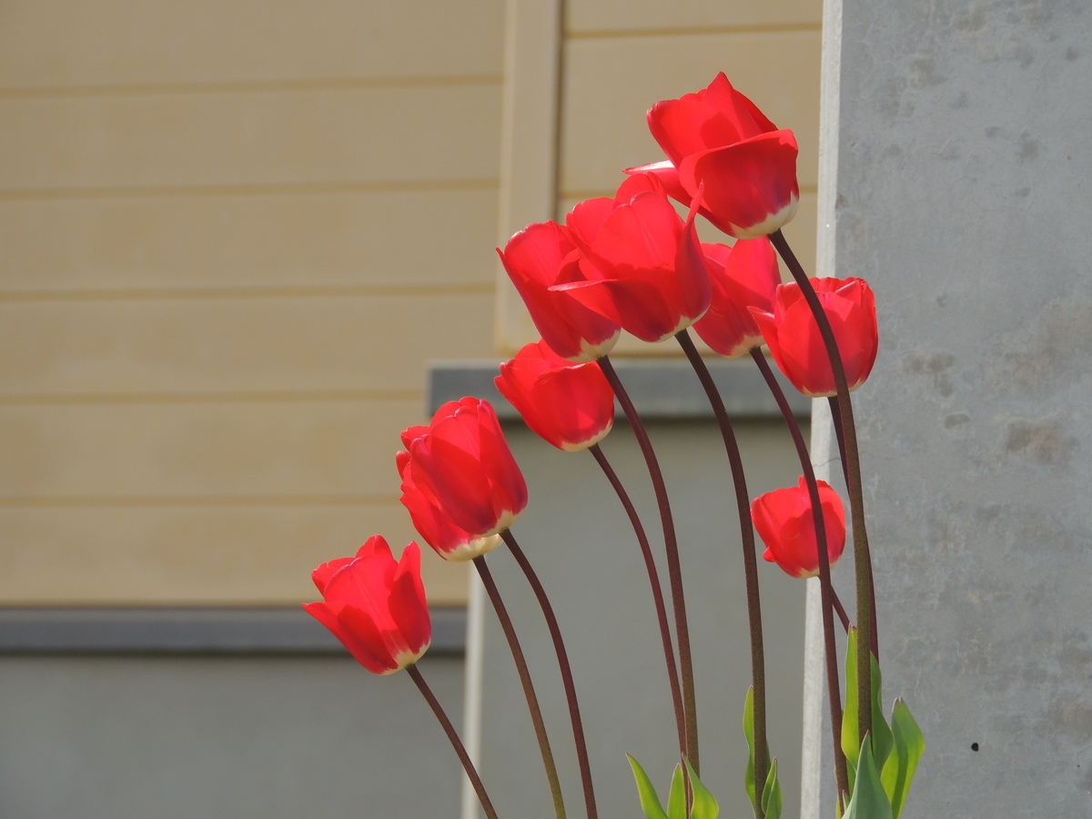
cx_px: 546
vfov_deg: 7.4
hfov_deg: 9.9
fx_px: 6309
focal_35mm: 200
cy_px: 410
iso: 100
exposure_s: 1/400
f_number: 4.6
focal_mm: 35.6
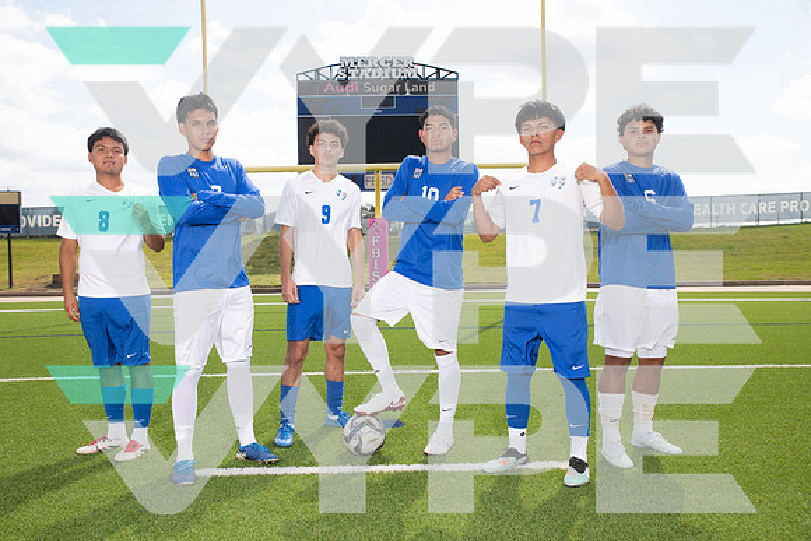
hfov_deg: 58.7
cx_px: 406
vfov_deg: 41.1
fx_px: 721
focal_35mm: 32
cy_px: 270
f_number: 7.1
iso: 125
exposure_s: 1/320
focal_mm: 32
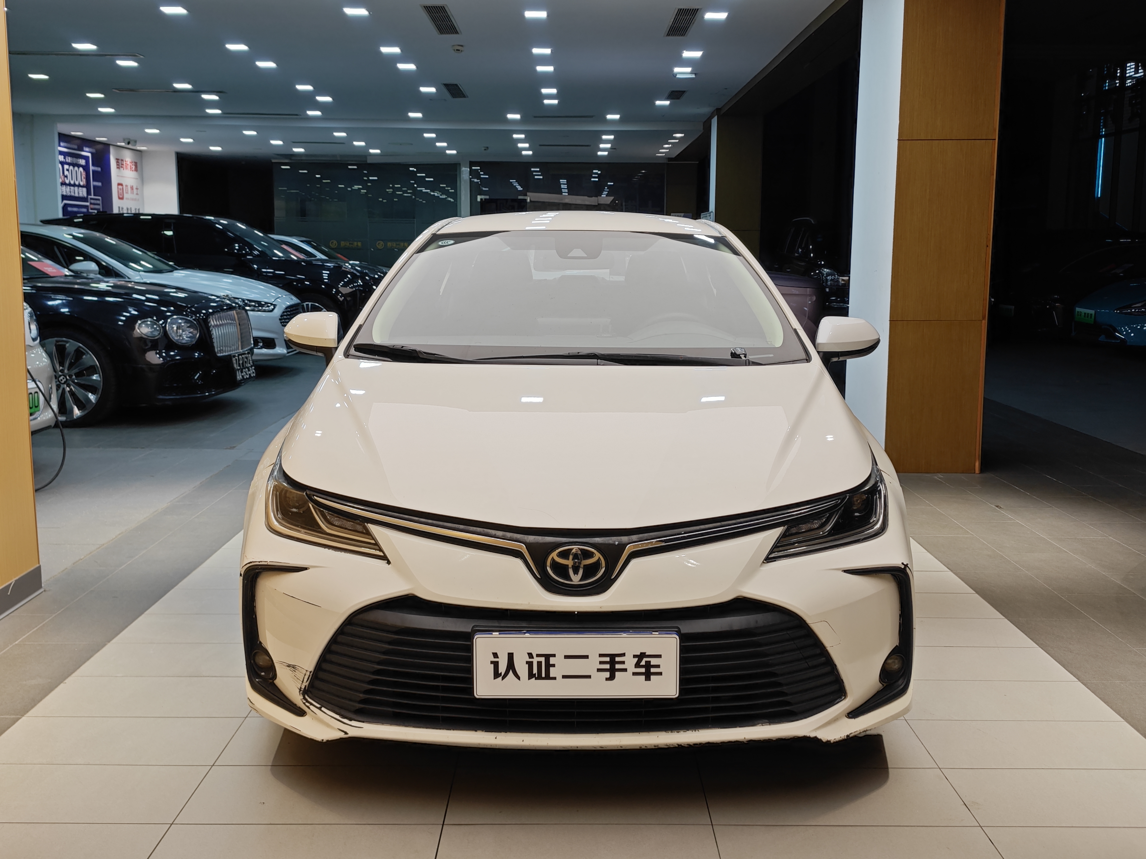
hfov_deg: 52.6
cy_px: 430
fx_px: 1159
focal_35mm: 35
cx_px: 573
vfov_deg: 40.7
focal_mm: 8.7
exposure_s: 1/100
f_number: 1.9
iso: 80
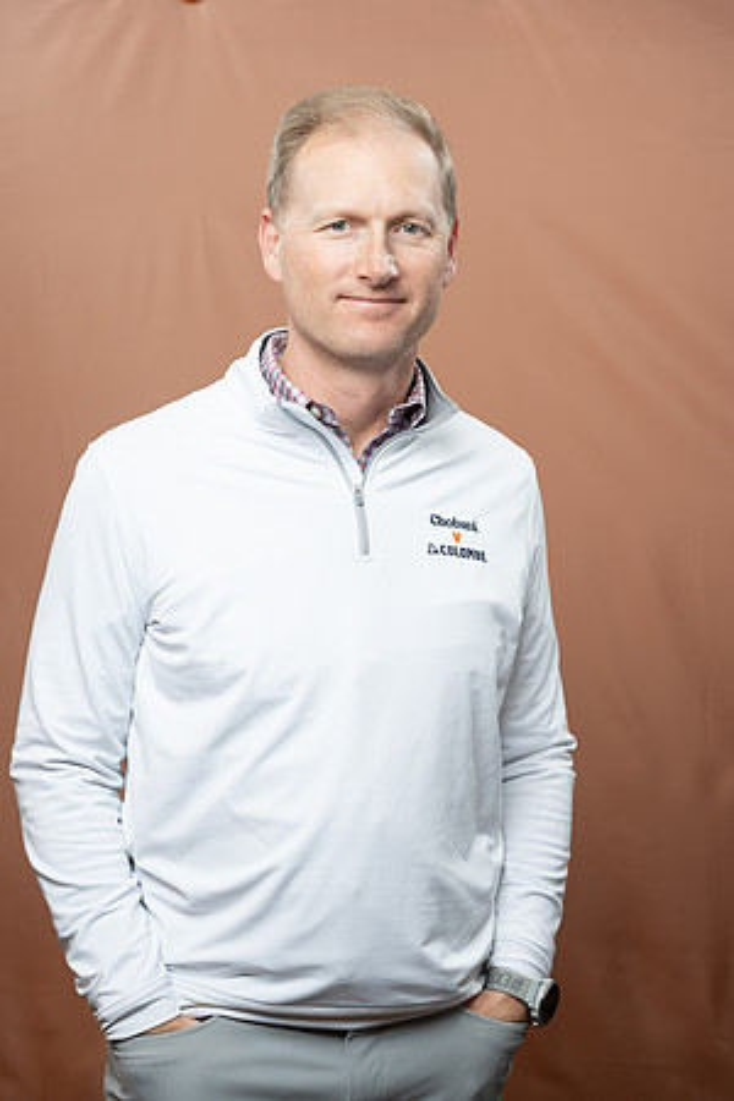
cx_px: 367
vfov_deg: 28.8
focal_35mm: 70
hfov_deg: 19.5
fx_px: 2141
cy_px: 550
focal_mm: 70
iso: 320
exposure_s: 1/160
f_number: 4
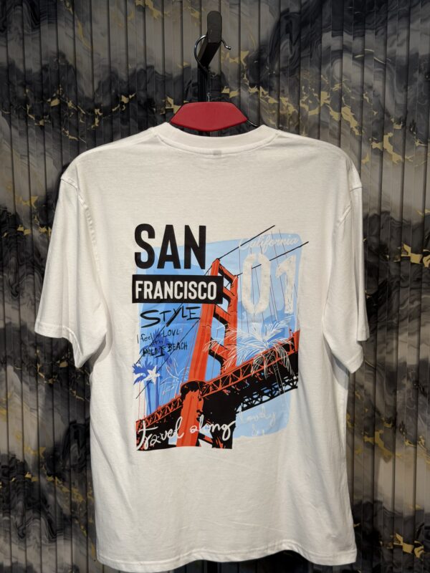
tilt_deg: -8.4
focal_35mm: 48
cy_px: 286
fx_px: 795
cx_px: 215
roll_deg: +0.3
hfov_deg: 30.3
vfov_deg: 39.7
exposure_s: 1/100
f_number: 1.78
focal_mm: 6.76
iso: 64
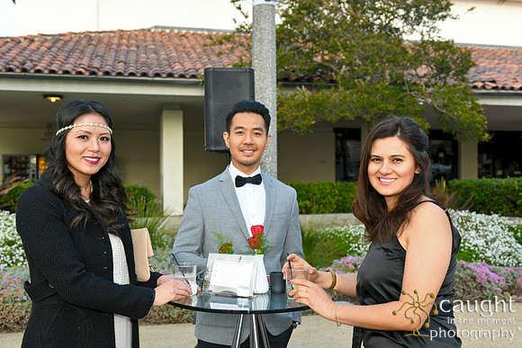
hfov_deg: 50.7
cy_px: 174
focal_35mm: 38
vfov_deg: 35.1
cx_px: 261
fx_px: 551
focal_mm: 38
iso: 500
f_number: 5.6
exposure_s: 1/250
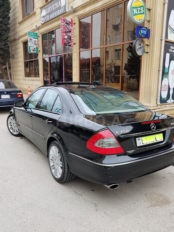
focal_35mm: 28
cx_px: 92
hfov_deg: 49.7
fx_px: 188
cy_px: 121
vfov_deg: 63.5
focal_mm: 4.2
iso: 40
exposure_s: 1/228
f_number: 1.7
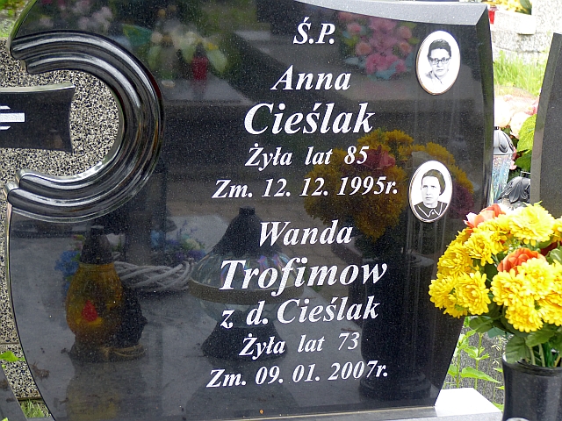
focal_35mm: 94
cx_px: 281
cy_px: 210
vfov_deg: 15.7
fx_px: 1526
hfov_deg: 20.9
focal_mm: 16.9
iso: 100
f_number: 2.8
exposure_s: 1/80
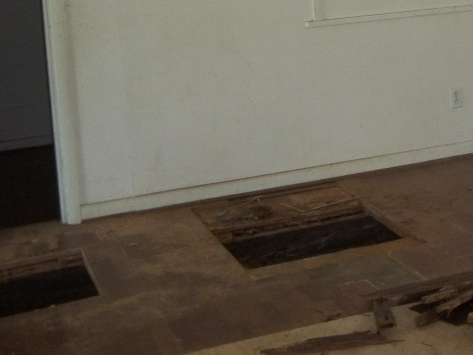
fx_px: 1093
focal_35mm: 80
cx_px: 533
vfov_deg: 18.0
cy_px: 1
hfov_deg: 22.9
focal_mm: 5.9
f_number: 3.3
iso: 160
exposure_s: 1/30
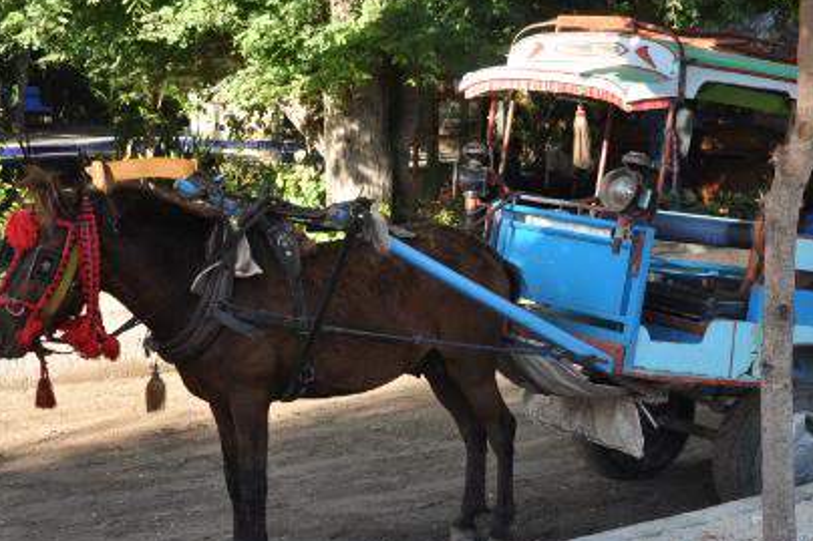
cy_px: 256
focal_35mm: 76
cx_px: 541
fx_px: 1716
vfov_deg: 17.9
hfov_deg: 26.5
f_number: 5.6
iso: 200
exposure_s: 1/125
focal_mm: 32
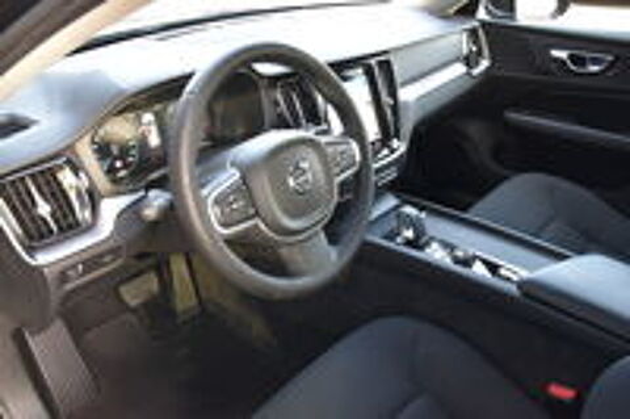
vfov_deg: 43.5
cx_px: 315
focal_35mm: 30
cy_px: 210
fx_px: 524
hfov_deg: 62.0
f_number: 3.5
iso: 800
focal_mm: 20
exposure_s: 1/60
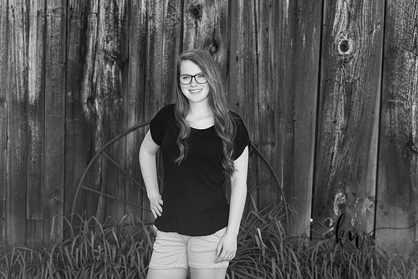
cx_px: 209
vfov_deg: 11.8
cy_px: 140
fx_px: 1347
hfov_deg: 17.6
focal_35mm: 116
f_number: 5.6
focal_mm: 116
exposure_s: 1/200
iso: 400
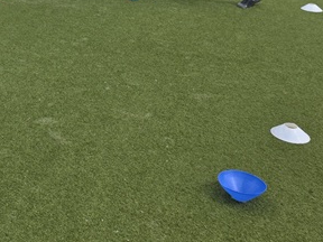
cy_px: -53
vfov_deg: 21.2
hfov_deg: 28.3
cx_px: -4
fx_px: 597
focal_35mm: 64
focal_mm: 6.25
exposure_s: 1/3309
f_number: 1.7
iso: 80
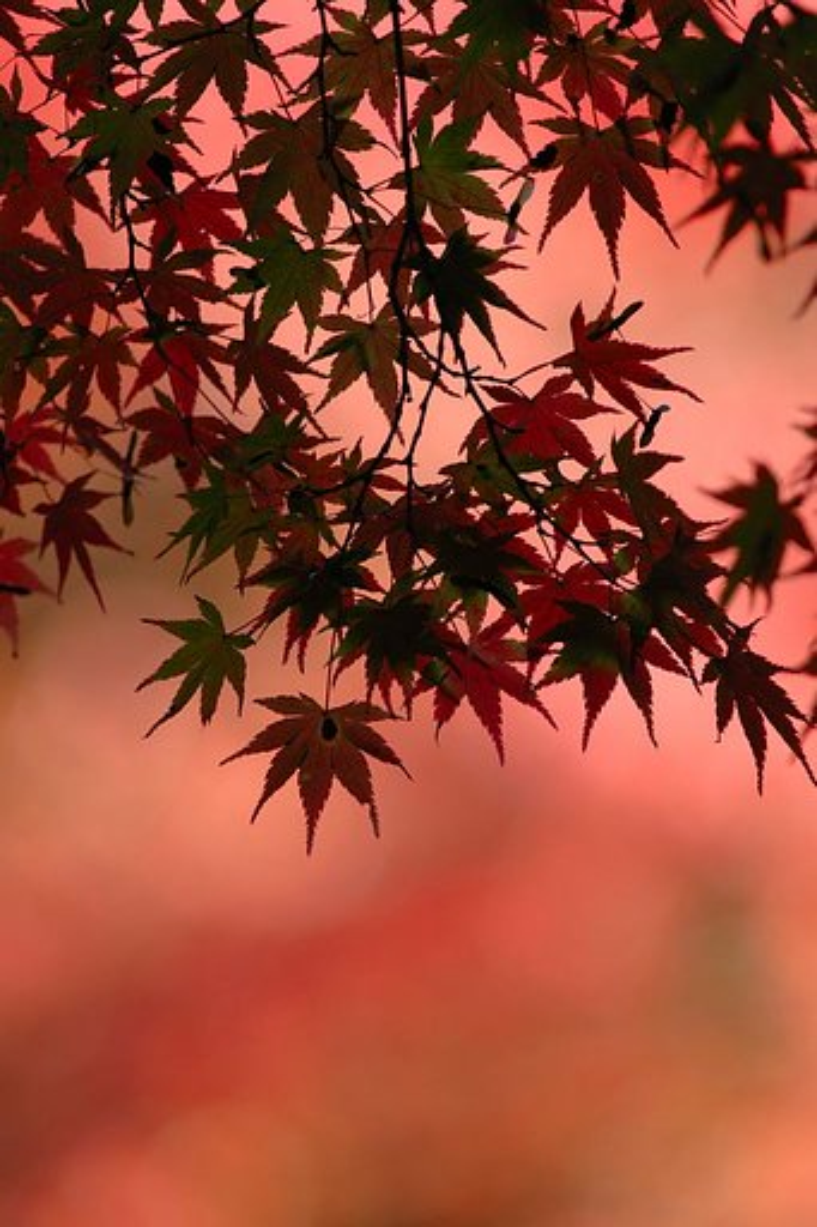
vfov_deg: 4.6
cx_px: 408
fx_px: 15328
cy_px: 614
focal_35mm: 450
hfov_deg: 3.1
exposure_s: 1/160
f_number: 5.6
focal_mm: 300
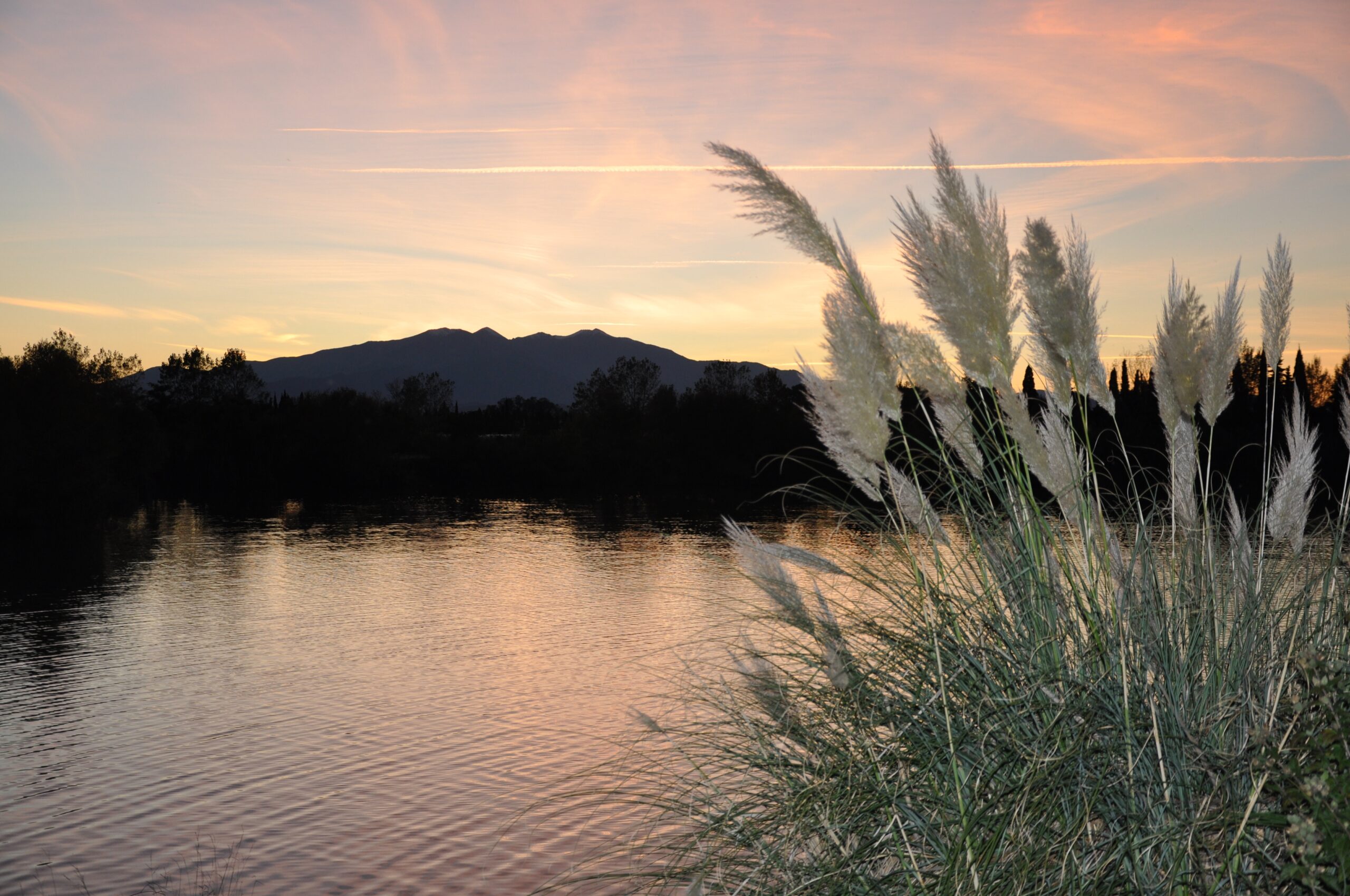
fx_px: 1966
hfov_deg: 37.9
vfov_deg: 25.7
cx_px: 675
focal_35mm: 52
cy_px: 448
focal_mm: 35
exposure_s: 1/125
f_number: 4.5
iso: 320
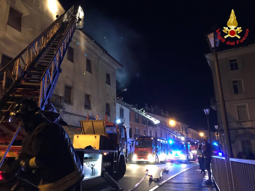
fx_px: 206
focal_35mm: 28
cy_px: 96
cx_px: 128
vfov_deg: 49.7
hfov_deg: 63.4
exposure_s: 1/4
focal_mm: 3.99
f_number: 1.8
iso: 100
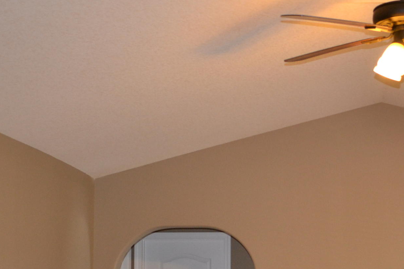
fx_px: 741
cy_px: 260
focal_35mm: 66
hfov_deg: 29.4
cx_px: 356
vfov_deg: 20.1
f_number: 3.5
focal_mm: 18
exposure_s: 1/60
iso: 720
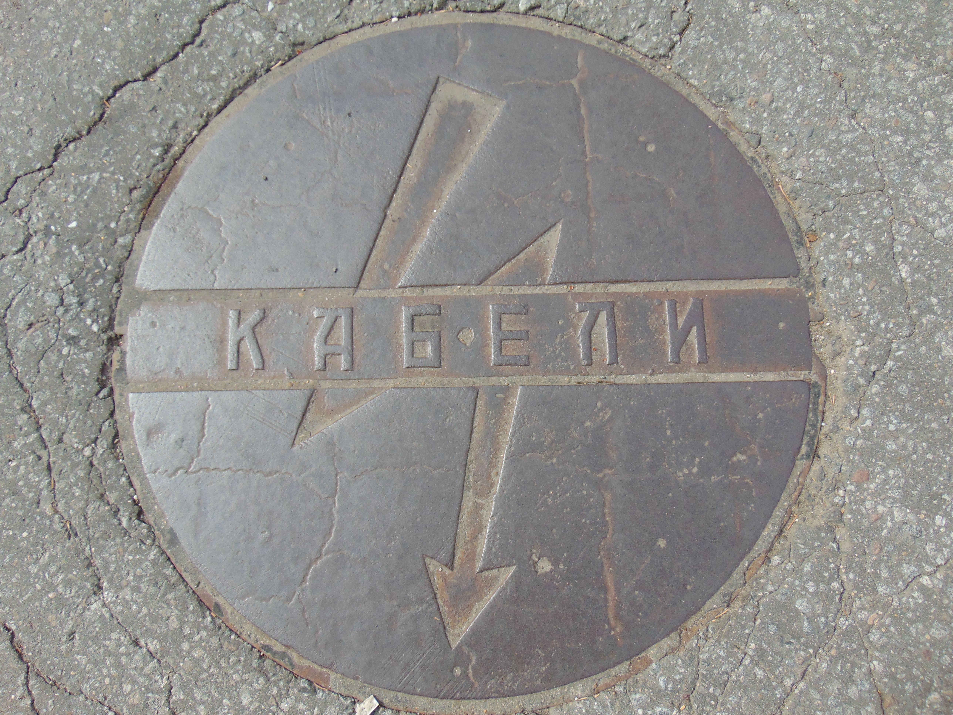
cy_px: 358
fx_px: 688
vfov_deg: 54.9
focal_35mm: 25
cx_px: 476
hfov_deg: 69.4
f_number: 3
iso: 80
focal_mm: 4.5
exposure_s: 1/1000
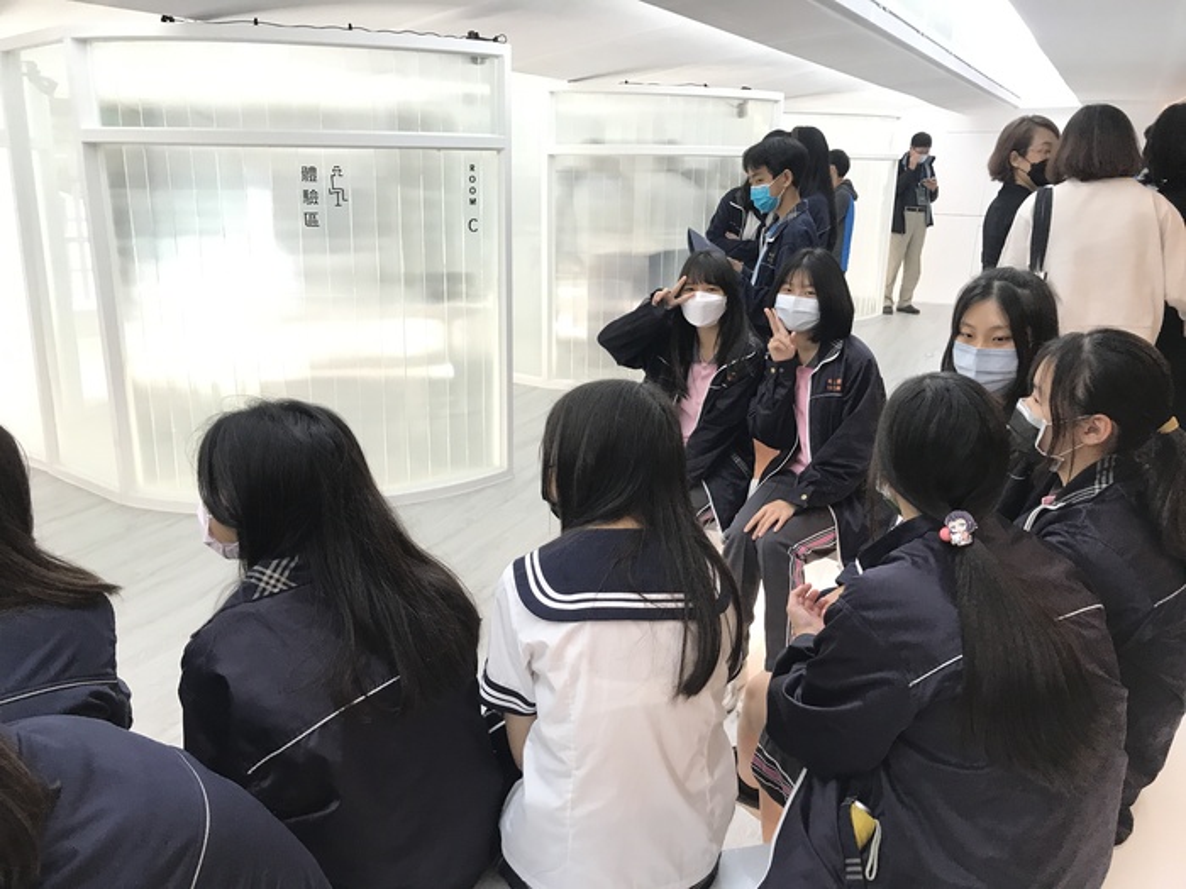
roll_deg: -0.6
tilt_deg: -15.9
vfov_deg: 49.7
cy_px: 444
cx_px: 593
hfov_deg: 63.4
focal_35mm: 28
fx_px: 959
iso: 32
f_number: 1.8
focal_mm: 3.99
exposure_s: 1/30
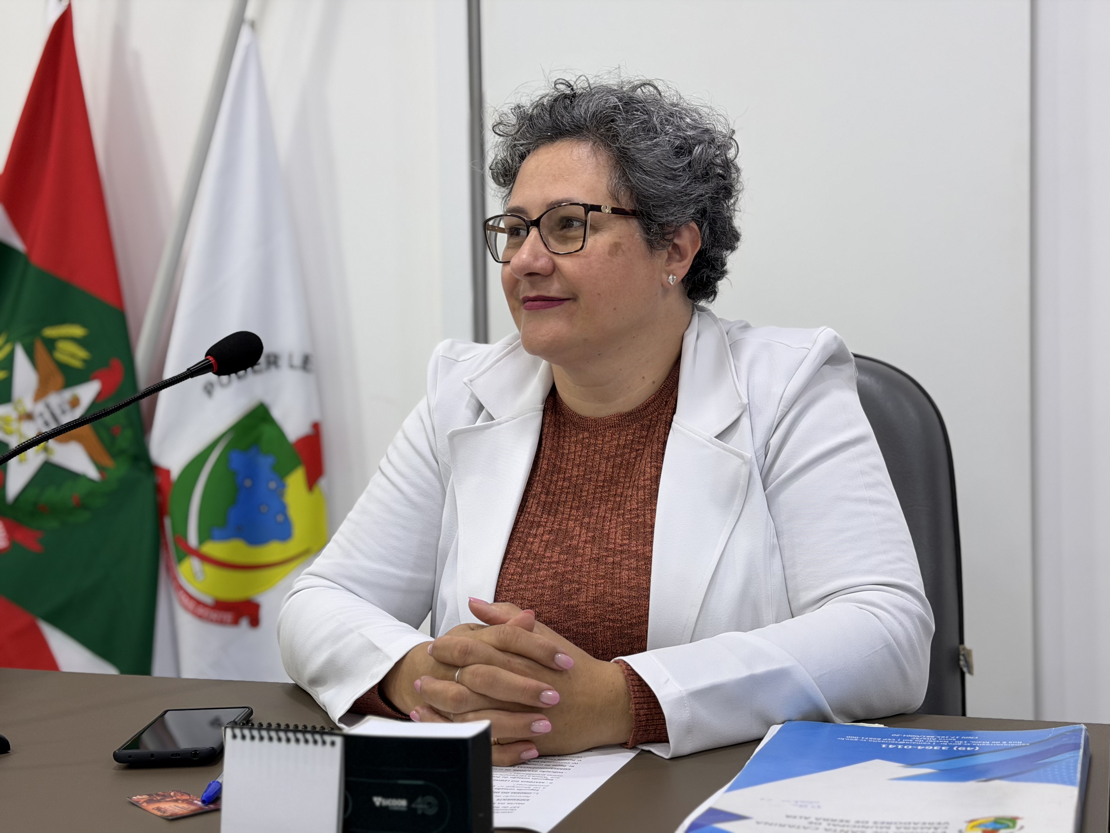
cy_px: 416
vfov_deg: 30.3
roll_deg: +0.6
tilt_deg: -2.5
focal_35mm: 48
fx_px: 1539
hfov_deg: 39.7
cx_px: 555
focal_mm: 6.76
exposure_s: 1/60
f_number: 1.78
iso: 160
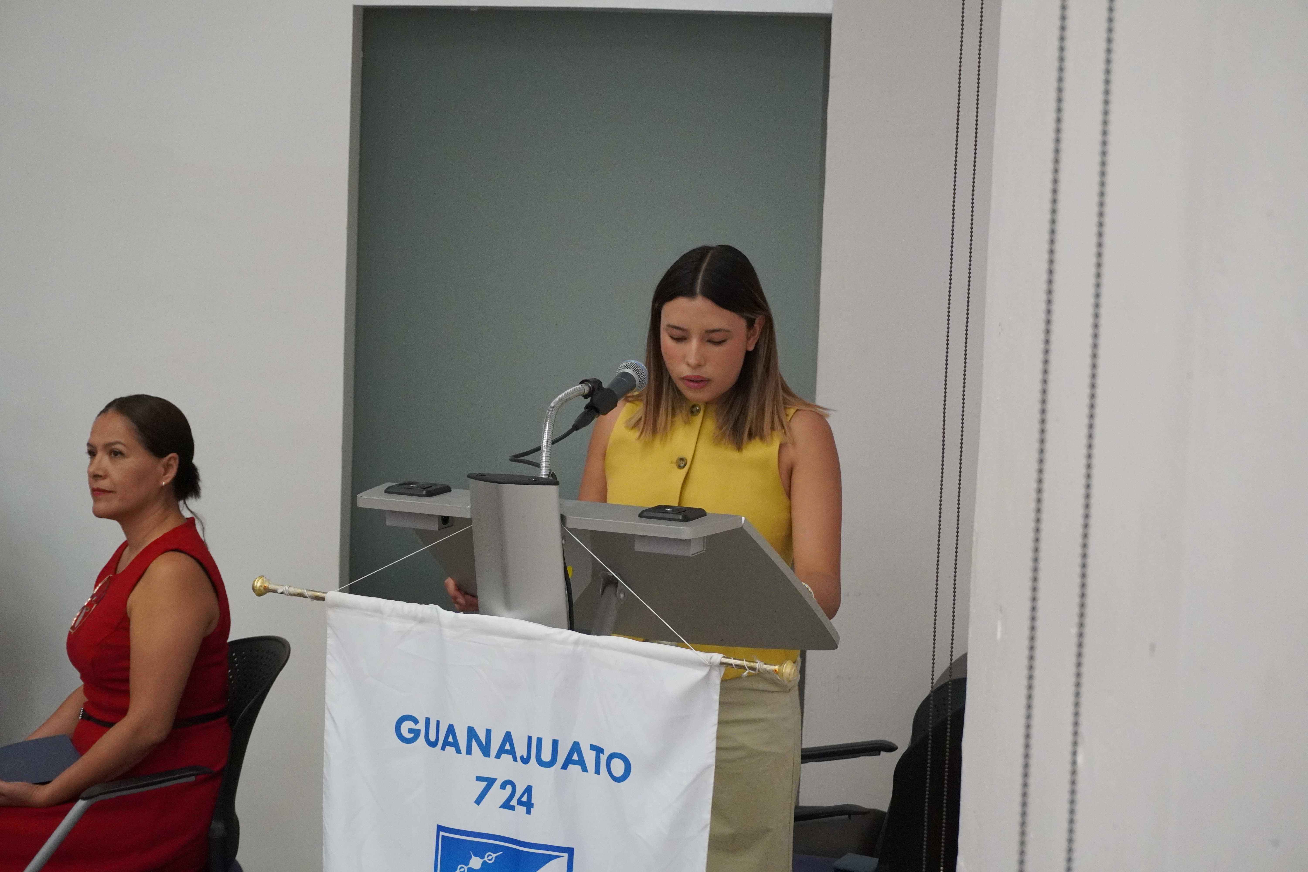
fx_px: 2725
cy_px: 436
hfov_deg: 27.0
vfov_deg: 18.2
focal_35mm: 75
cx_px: 654
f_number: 5.6
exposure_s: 1/160
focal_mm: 50
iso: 3200
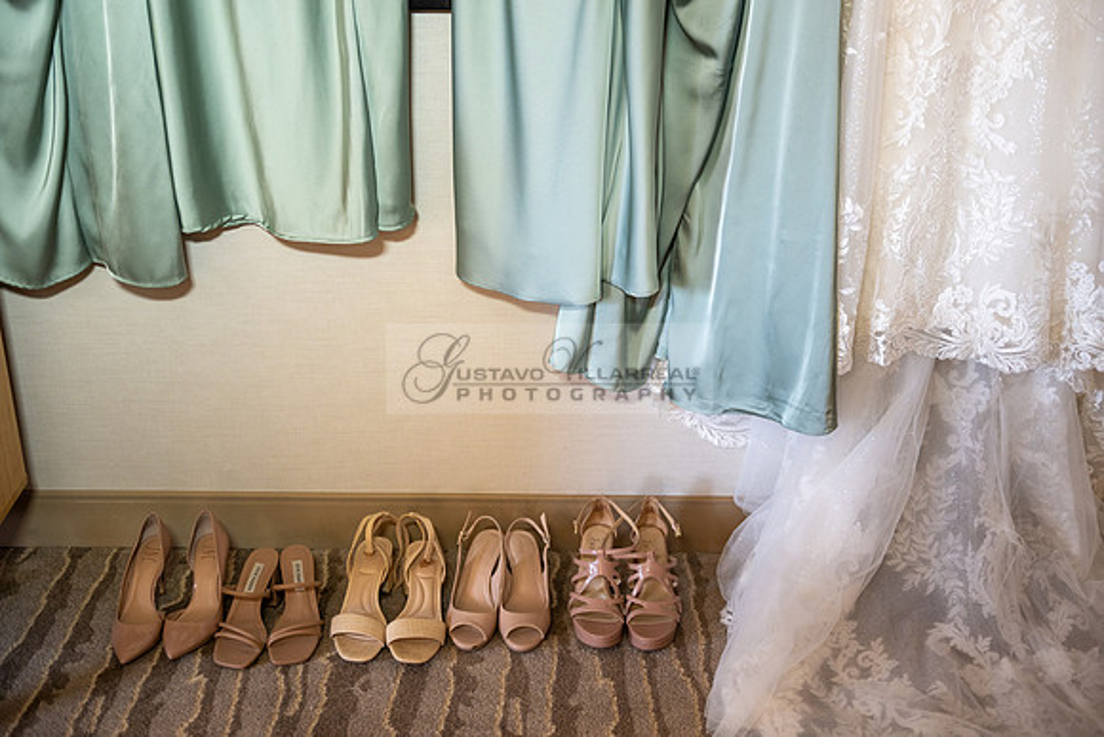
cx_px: 552
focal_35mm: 45
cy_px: 368
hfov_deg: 43.6
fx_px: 1380
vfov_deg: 29.9
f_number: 2.8
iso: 800
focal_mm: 45
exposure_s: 1/80
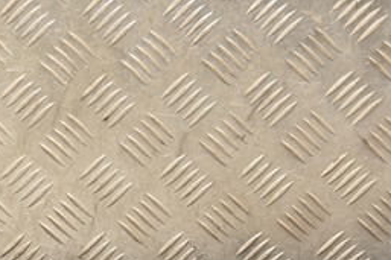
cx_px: 17
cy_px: 274
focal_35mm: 194
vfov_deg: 7.0
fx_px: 2106
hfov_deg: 10.5
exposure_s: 1/160
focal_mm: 52
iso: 800
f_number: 5
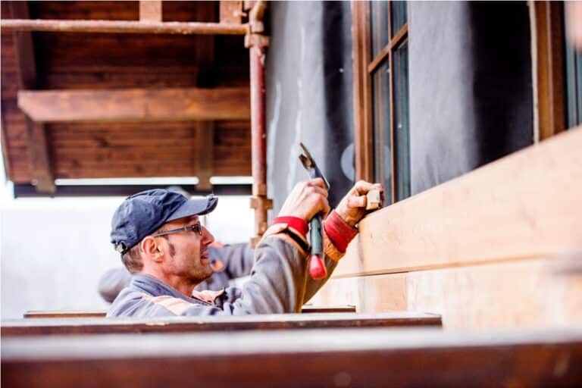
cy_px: 194
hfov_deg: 28.8
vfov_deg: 19.5
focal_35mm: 70
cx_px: 291
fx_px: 1132
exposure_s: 1/250
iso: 1600
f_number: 3.2
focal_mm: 70
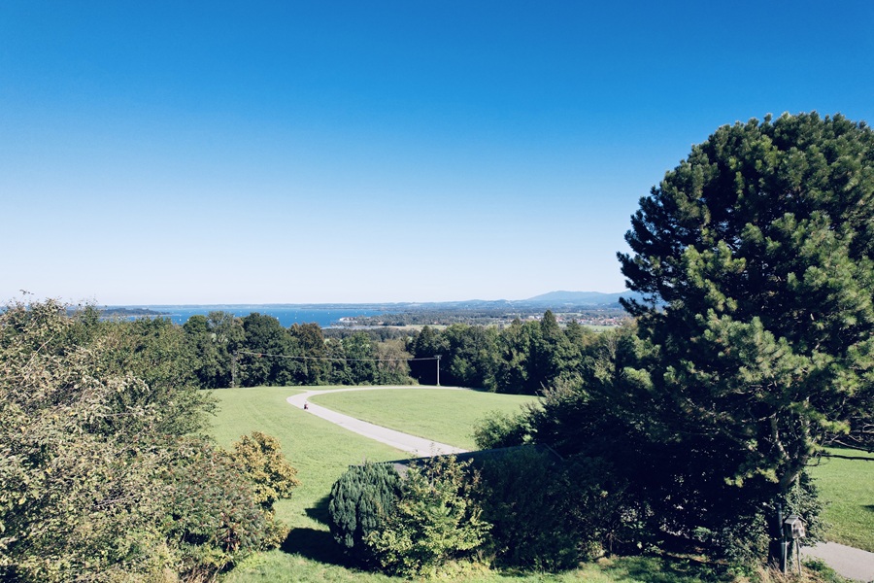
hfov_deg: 78.6
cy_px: 292
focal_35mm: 22
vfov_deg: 57.2
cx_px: 437
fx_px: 534
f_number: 2.8
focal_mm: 8.38
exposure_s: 1/240
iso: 110
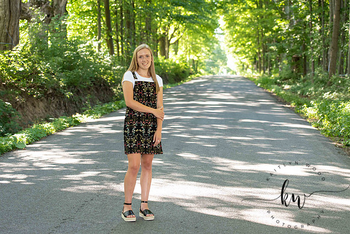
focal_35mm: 80
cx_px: 175
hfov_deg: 25.4
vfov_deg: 17.1
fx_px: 778
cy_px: 117
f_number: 3.5
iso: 640
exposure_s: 1/200
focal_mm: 80
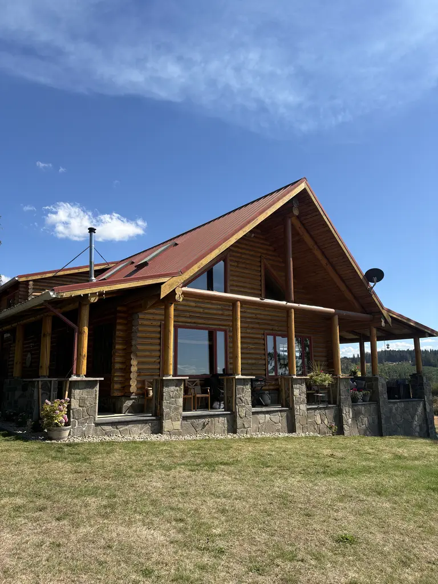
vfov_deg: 67.3
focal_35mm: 26
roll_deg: +0.8
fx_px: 439
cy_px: 292
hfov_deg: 53.1
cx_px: 219
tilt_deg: +10.4
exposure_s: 1/2283
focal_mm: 5.96
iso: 50
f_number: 1.6
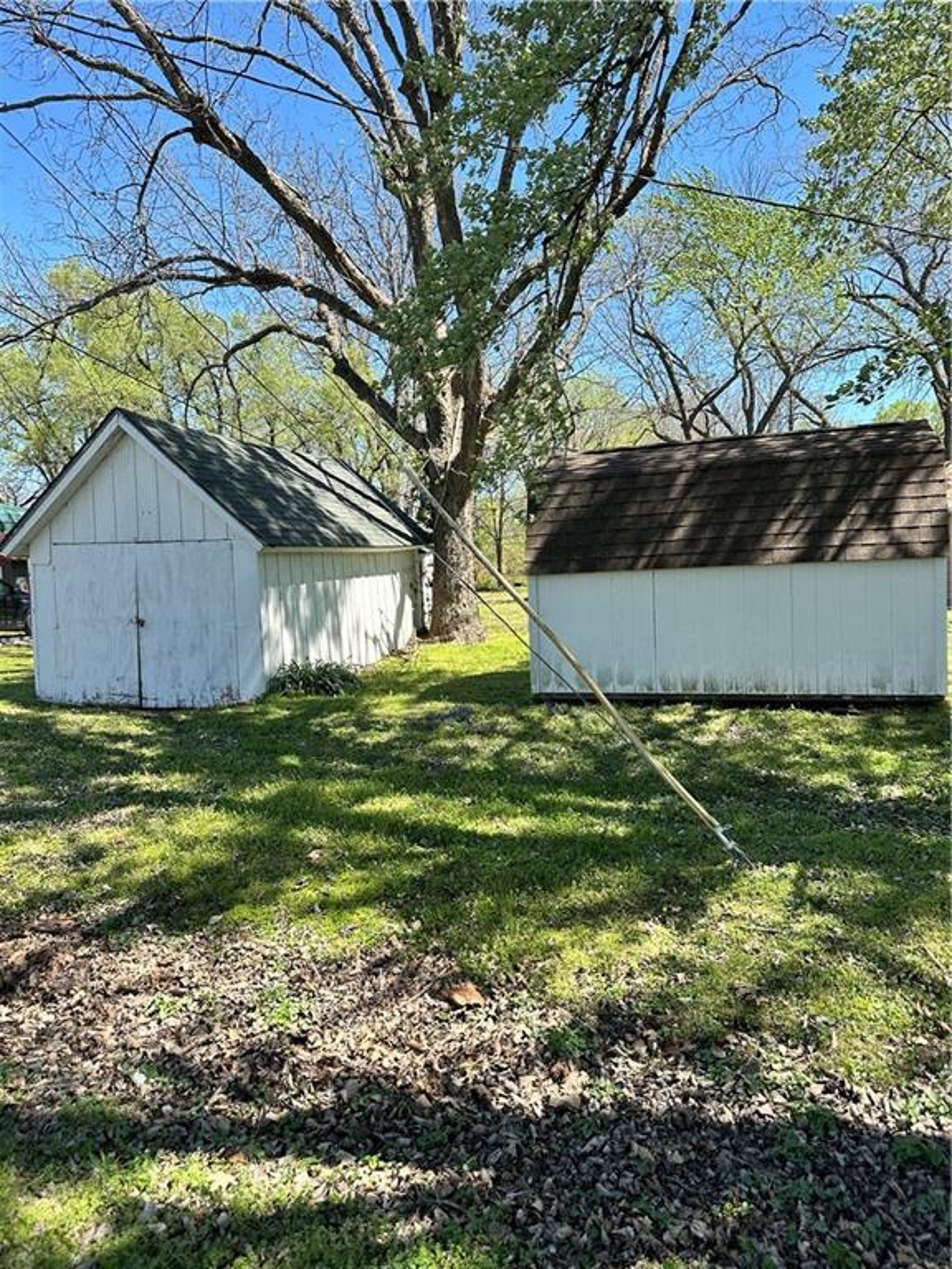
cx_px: 476
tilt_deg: -3.4
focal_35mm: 24
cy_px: 634
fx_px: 880
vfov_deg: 71.6
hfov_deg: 56.8
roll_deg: +1.7
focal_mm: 6.86
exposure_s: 1/1473
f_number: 1.78
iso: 80
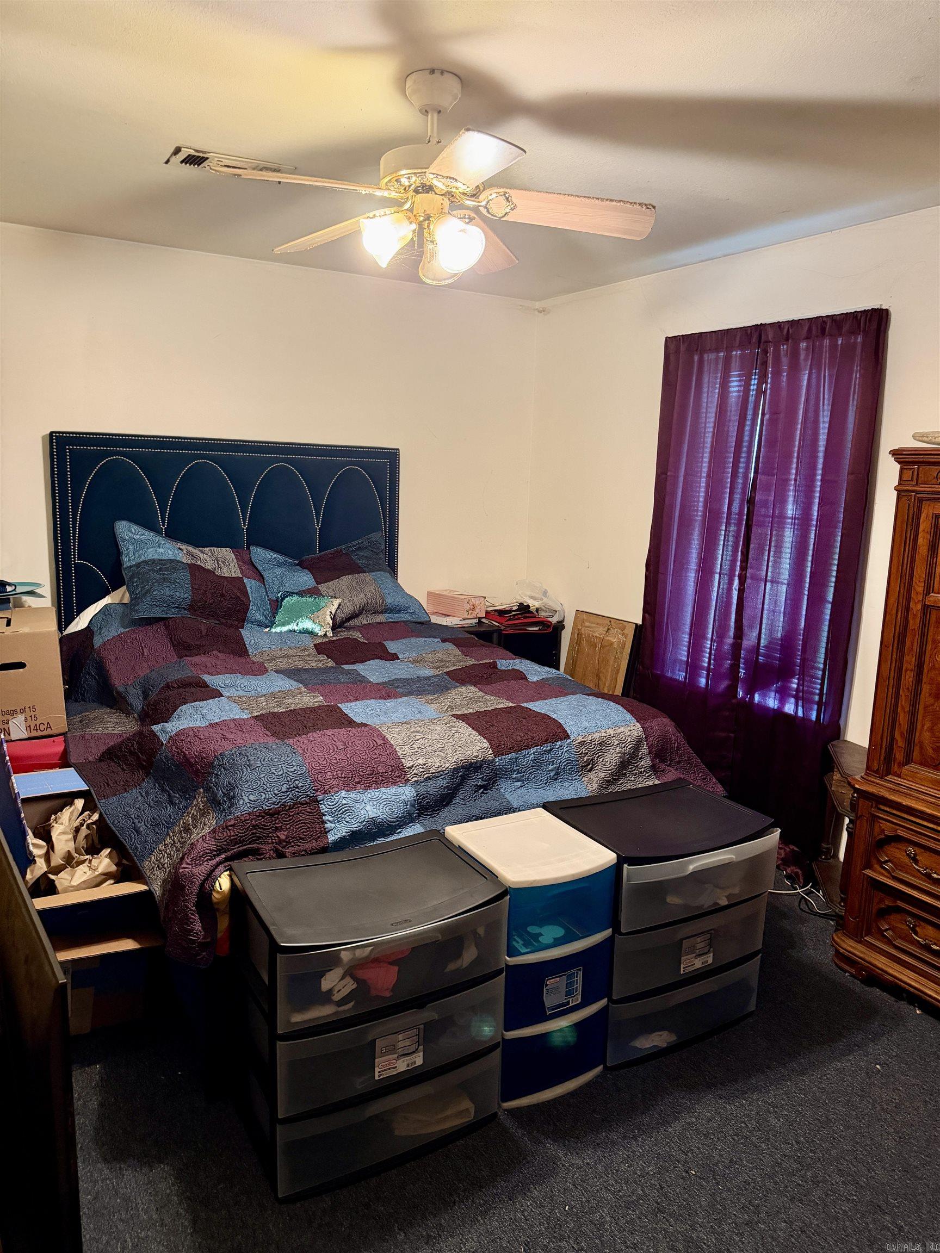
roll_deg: -2.1
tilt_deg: -9.8
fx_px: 869
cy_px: 626
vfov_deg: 71.6
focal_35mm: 24
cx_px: 470
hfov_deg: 56.8
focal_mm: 6.76
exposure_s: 1/40
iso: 640
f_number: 1.78
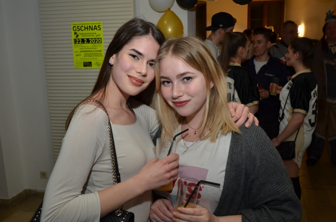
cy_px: 111
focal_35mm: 36
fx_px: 335
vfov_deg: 36.7
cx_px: 168
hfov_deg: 53.2
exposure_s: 1/60
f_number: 5.6
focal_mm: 24
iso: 400
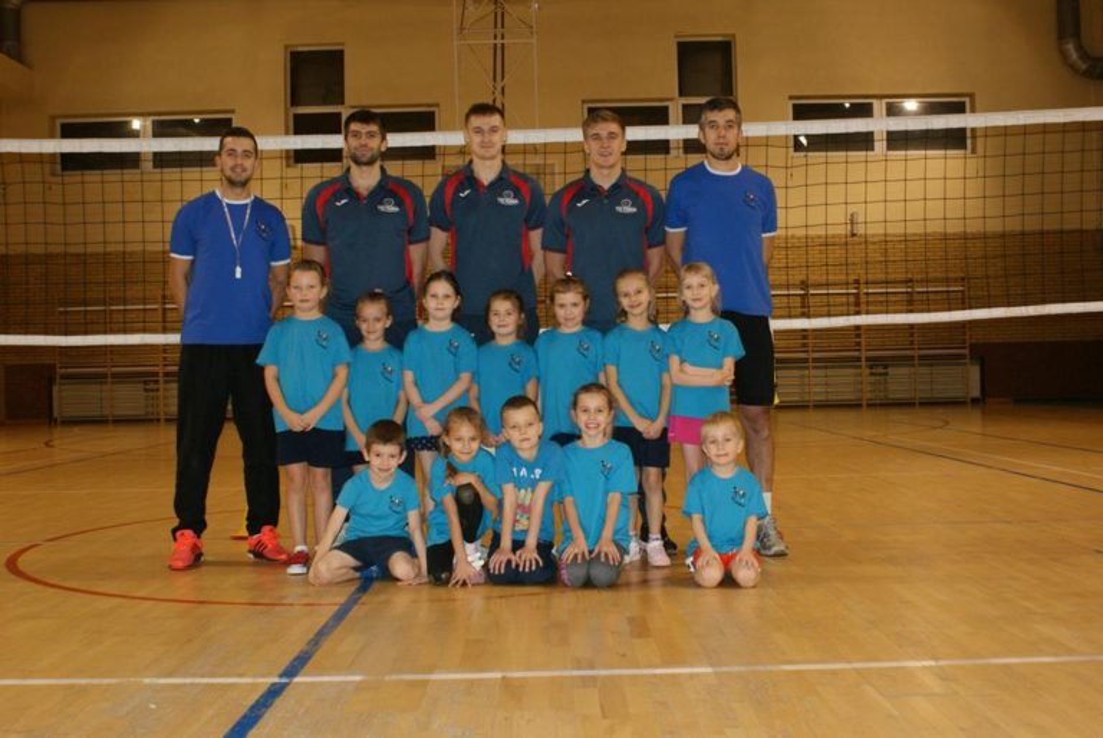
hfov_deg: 49.5
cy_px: 369
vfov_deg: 34.3
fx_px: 1196
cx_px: 552
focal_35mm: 39
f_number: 5.6
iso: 400
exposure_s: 1/60
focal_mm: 26
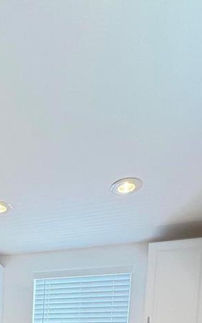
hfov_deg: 31.4
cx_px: 7
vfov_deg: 36.2
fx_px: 335
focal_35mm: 38
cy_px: 410
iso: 250
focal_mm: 2.22
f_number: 2.2
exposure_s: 1/60
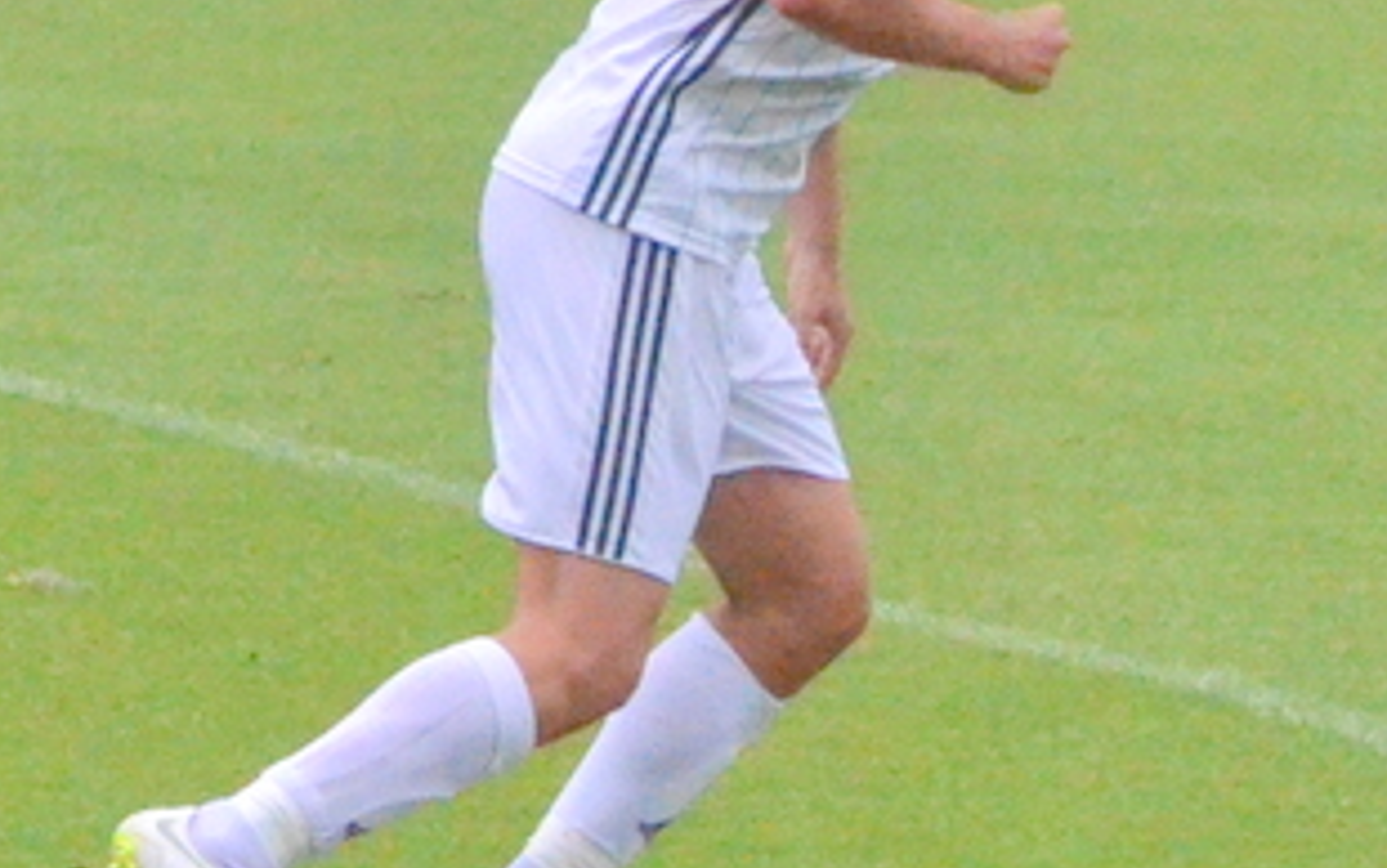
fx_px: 32481
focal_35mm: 859
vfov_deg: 1.5
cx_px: 2085
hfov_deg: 2.4
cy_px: 1206
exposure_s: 1/4000
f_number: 8
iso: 6400
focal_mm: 145
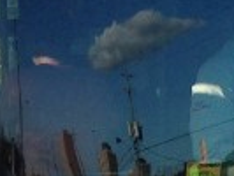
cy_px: 178
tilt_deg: -2.3
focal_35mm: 254
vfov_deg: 5.8
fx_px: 1719
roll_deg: -2.6
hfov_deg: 7.7
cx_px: -7
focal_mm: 4.12
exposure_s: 1/661
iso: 50
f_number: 2.4
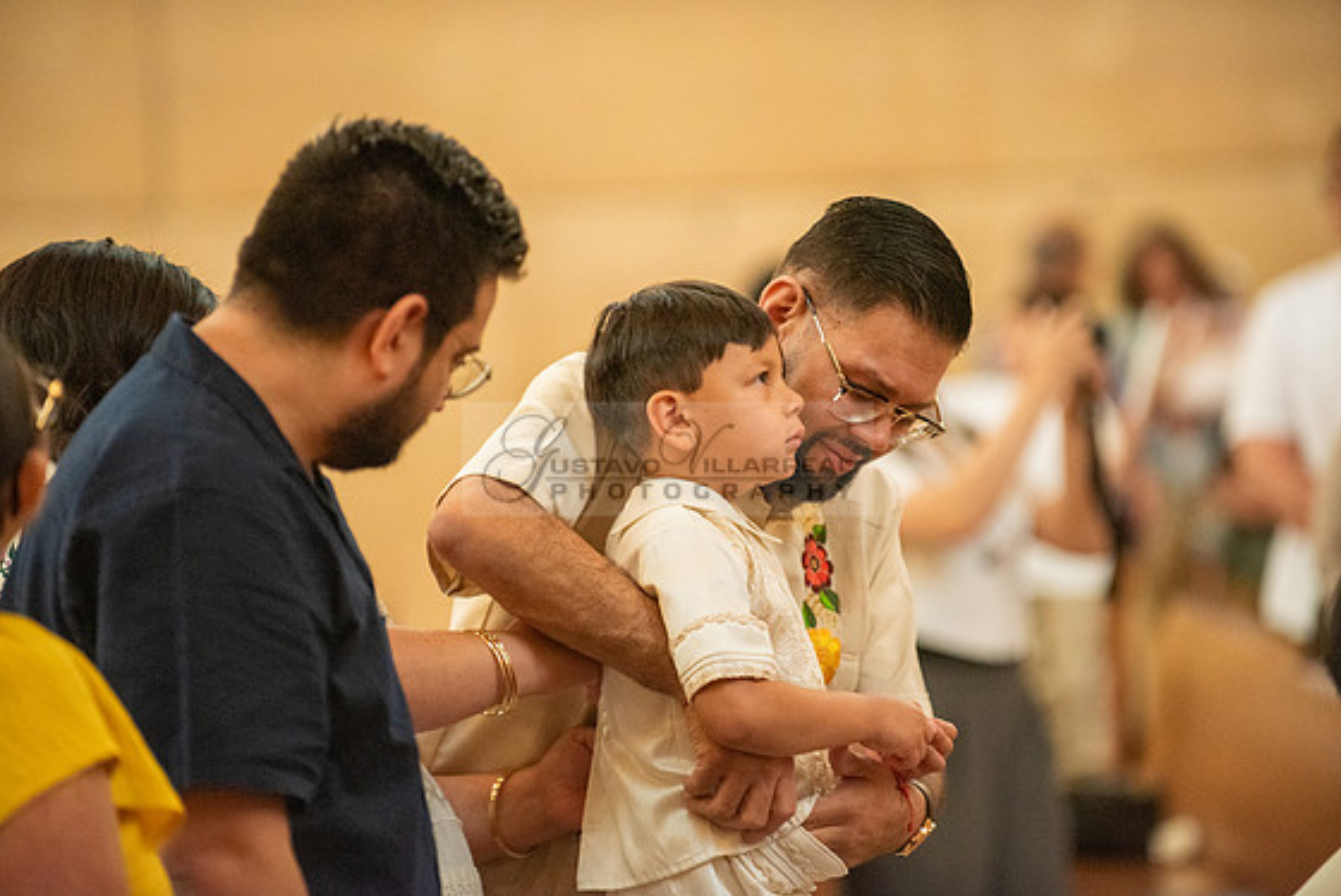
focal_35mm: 207
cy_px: 459
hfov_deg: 9.9
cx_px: 670
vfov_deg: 6.6
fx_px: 7714
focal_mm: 200
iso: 2000
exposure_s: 1/160
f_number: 2.8
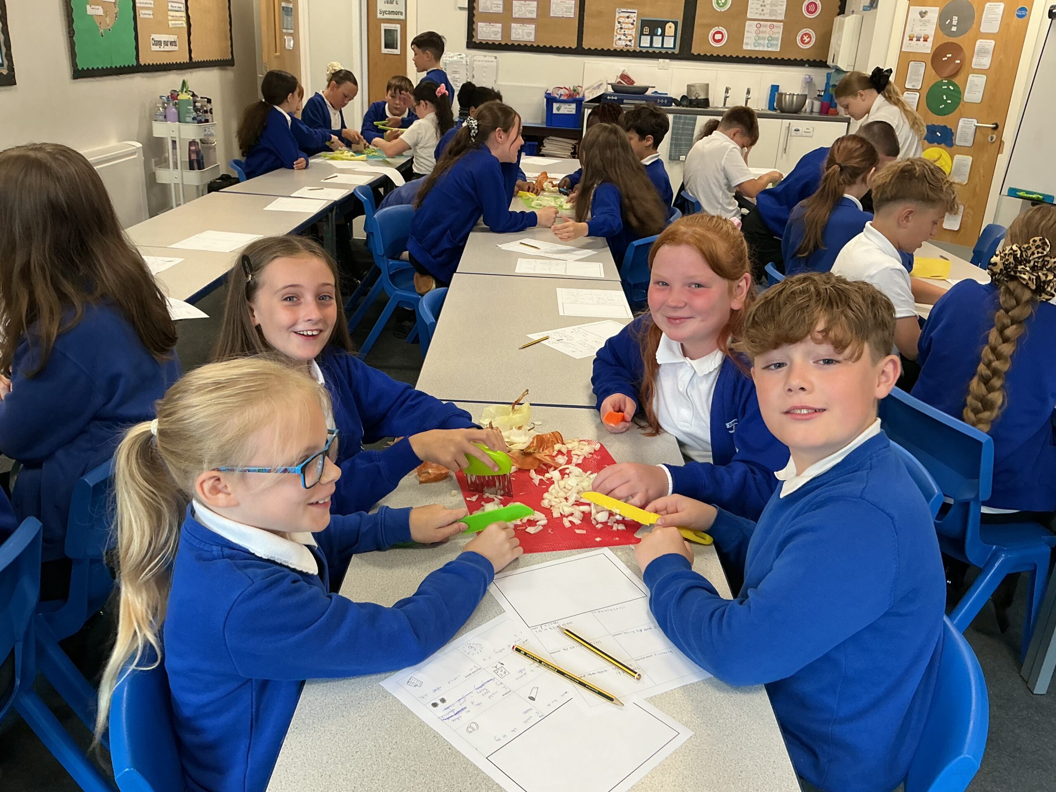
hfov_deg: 61.7
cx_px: 528
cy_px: 396
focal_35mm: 29
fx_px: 885
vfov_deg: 48.2
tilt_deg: -22.4
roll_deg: -2.7
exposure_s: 1/60
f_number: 1.8
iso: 80
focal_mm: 3
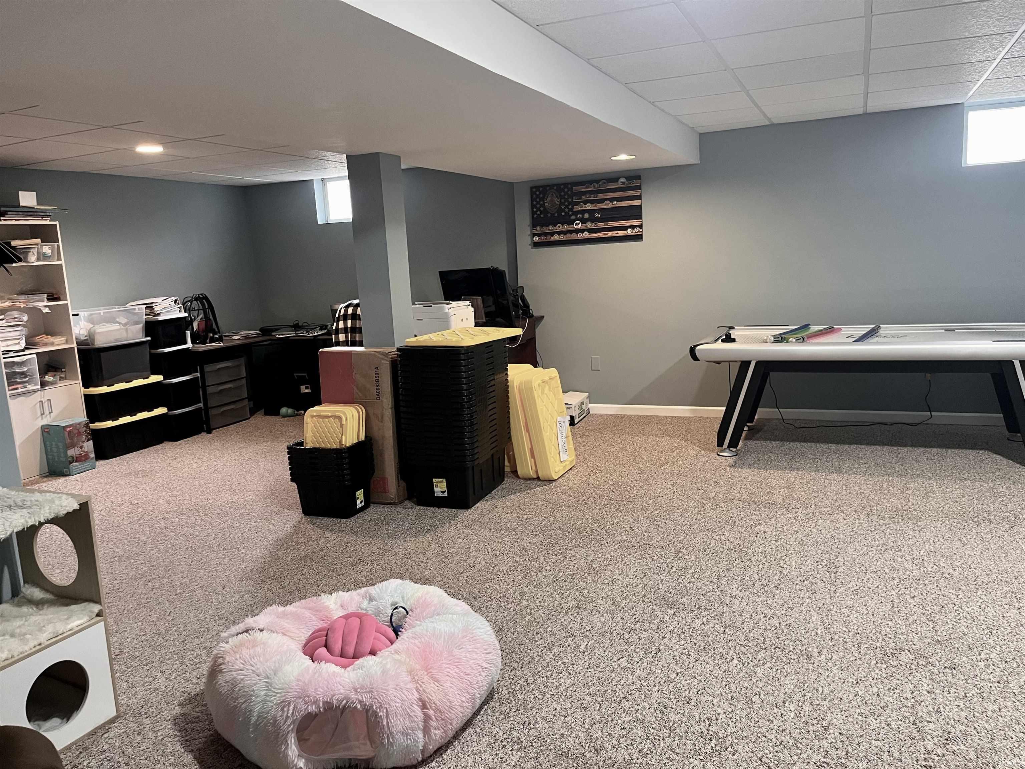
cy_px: 384
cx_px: 512
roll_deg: +3.9
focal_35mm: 26
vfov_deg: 53.1
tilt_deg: -10.3
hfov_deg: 67.3
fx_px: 770
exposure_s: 1/60
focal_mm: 5.1
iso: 320
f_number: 1.6
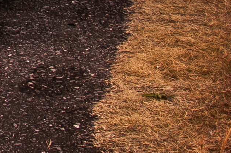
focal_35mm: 178
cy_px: -247
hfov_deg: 10.4
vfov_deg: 7.1
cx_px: -278
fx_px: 1141
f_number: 3.5
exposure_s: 1/100
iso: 100
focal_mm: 18
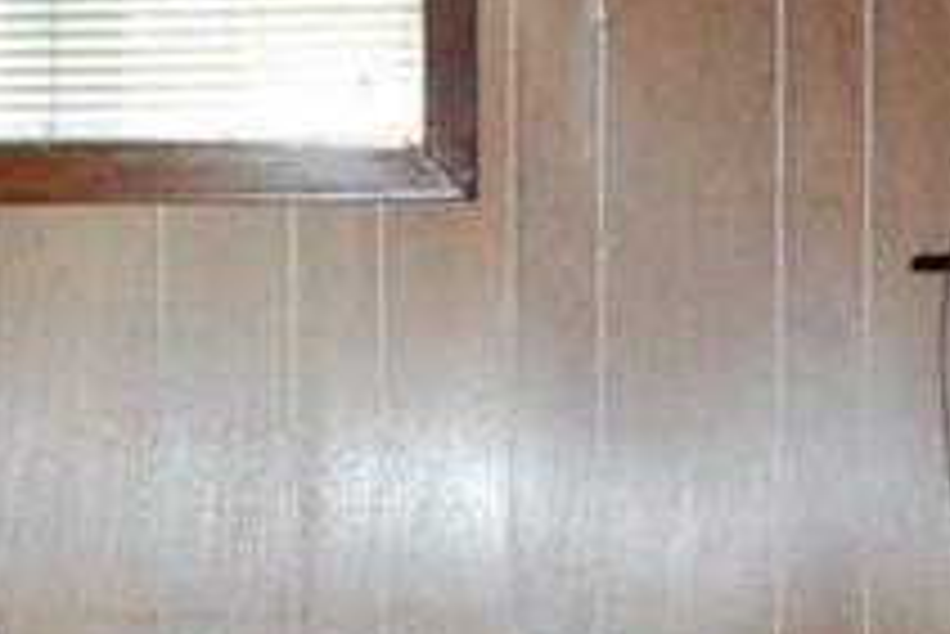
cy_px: 724
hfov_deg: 15.5
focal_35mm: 131
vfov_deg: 10.3
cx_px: 122
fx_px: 3459
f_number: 5
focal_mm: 18
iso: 800
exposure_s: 1/60
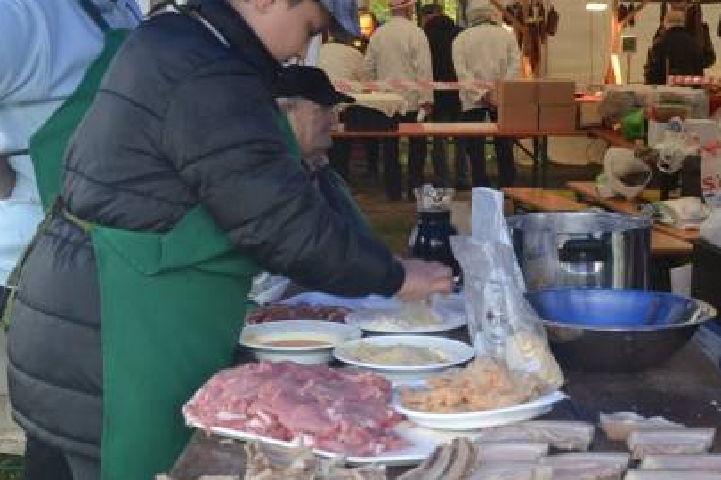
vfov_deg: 21.2
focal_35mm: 64
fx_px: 1282
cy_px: 244
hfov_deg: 31.2
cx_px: 258
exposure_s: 1/60
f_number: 4
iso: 400
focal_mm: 24
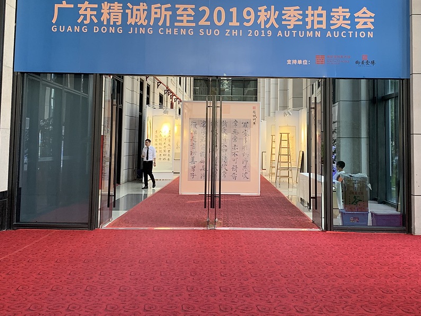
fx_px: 511
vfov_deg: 34.1
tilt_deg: +3.8
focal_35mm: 42
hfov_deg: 44.7
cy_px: 111
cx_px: 238
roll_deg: -0.9
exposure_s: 1/60
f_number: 1.8
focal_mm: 4.25
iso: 160
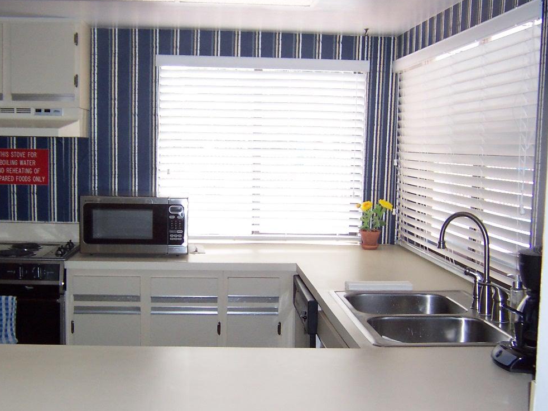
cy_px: 217
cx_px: 247
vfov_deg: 32.9
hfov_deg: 42.9
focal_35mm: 44
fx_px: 696
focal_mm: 5.6
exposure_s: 1/60
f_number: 2.8
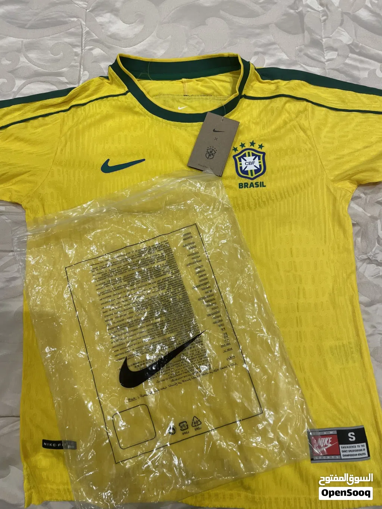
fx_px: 382
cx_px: 191
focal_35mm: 26
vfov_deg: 67.3
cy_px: 254
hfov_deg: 53.1
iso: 100
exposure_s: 1/100
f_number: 1.6
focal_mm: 4.2
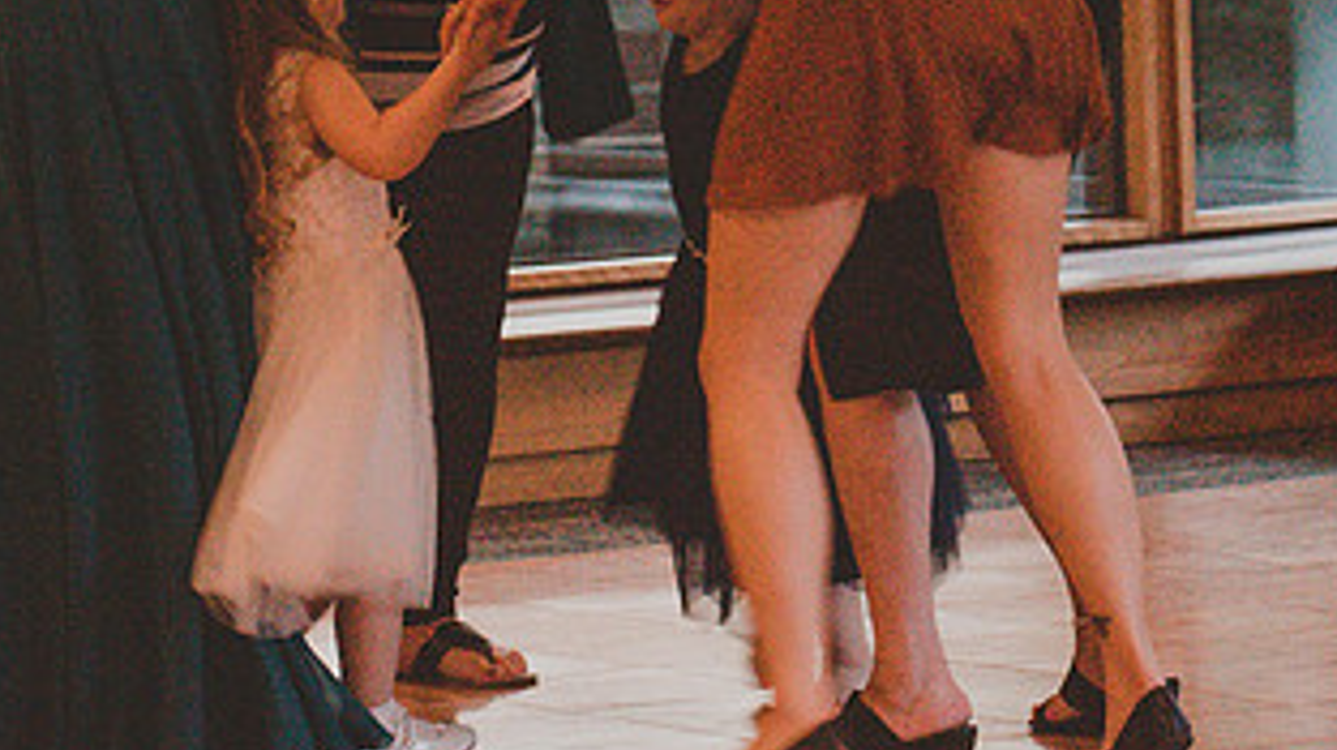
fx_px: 9424
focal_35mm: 266
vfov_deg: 4.5
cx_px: 466
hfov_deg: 8.1
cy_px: -126
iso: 6400
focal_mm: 70
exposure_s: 1/60
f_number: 4.5
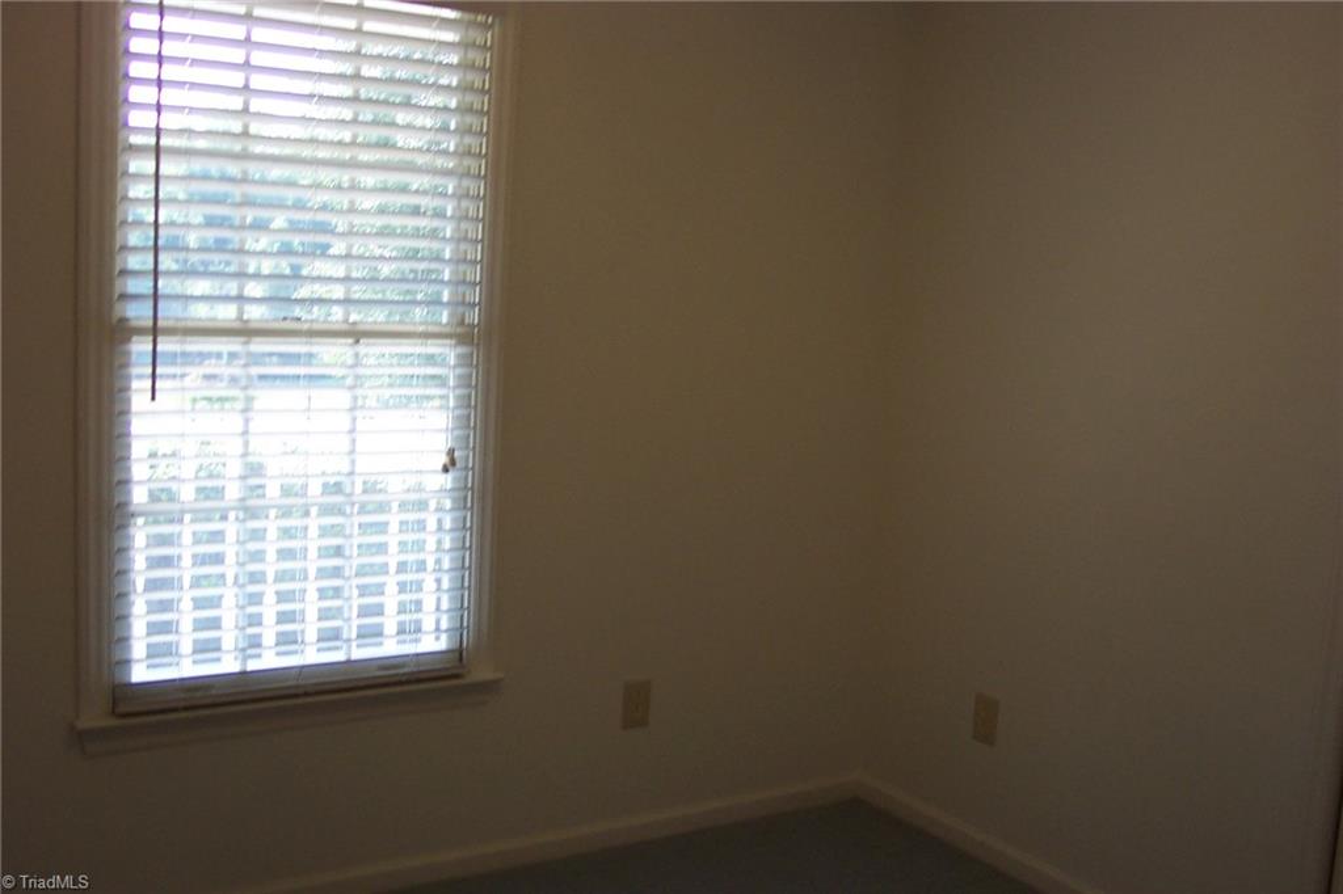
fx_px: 1417
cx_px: 672
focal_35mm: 38
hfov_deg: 50.7
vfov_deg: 35.0
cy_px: 447
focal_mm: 8
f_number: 2.8
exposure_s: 1/125
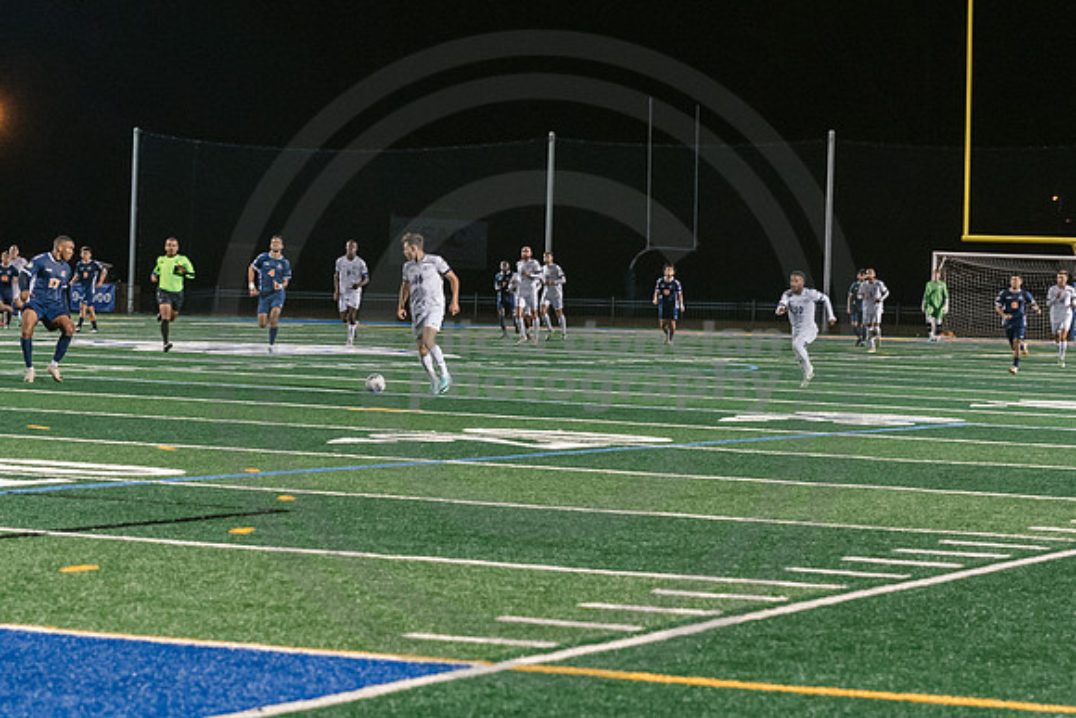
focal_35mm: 133
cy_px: 404
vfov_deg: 10.3
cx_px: 534
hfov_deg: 15.4
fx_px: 3970
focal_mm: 70
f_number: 3.5
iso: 3200
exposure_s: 1/320
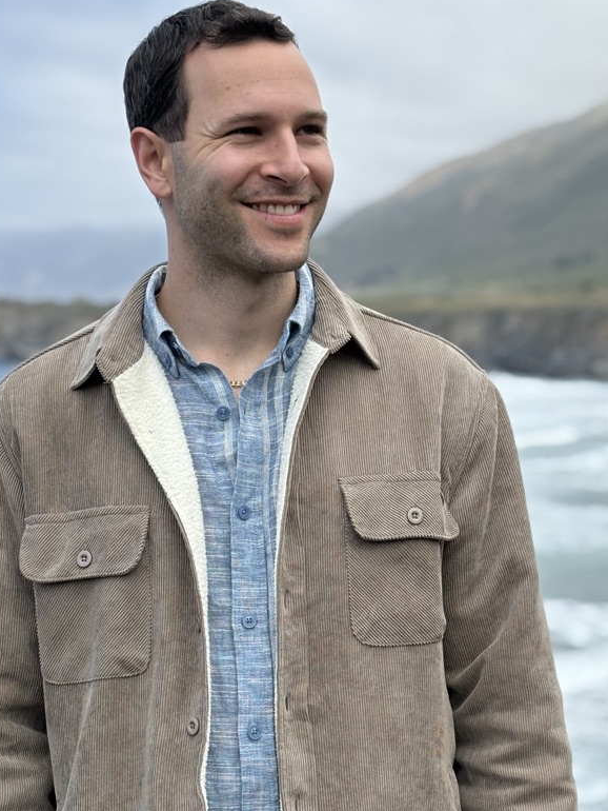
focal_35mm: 81
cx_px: 326
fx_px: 1896
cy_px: 350
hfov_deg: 18.2
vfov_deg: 24.1
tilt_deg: -1.4
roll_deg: -1.1
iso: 40
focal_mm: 5.96
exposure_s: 1/3831
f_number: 1.6
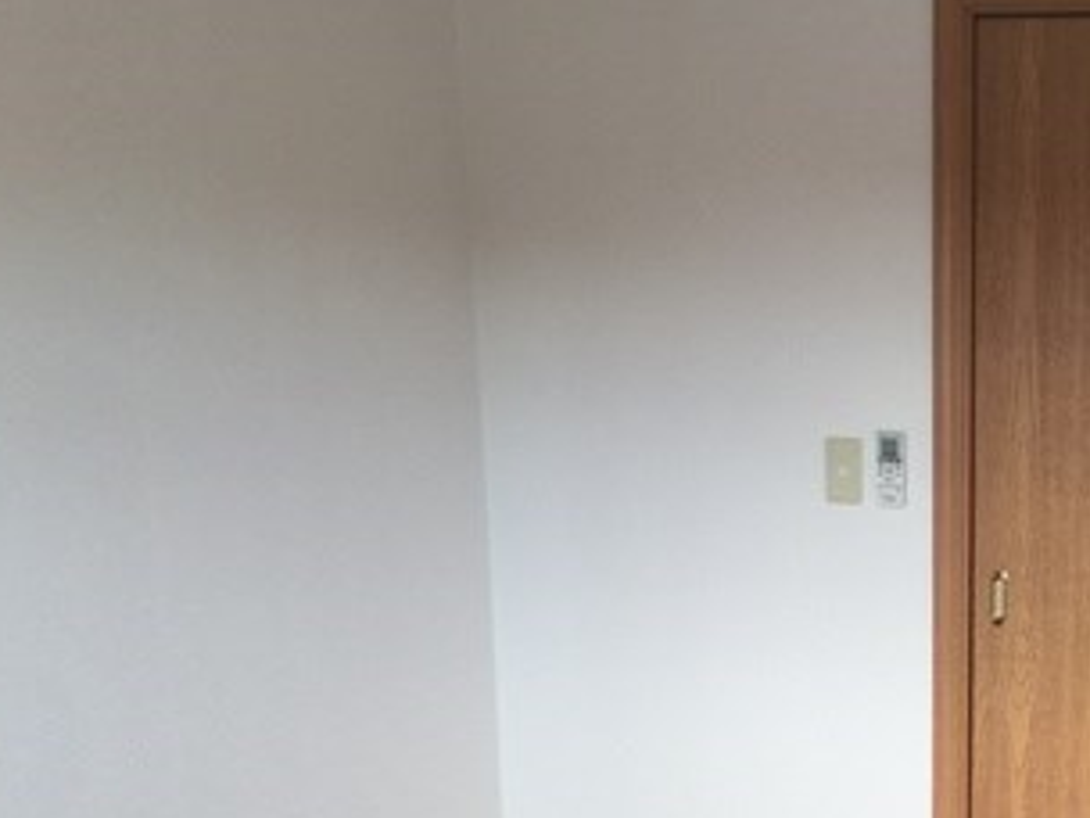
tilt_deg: -13.6
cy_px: 796
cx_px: 1097
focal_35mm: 61
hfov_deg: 29.5
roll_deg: -2.0
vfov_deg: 23.2
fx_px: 1921
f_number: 2.2
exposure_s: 1/40
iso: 32
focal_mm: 4.15
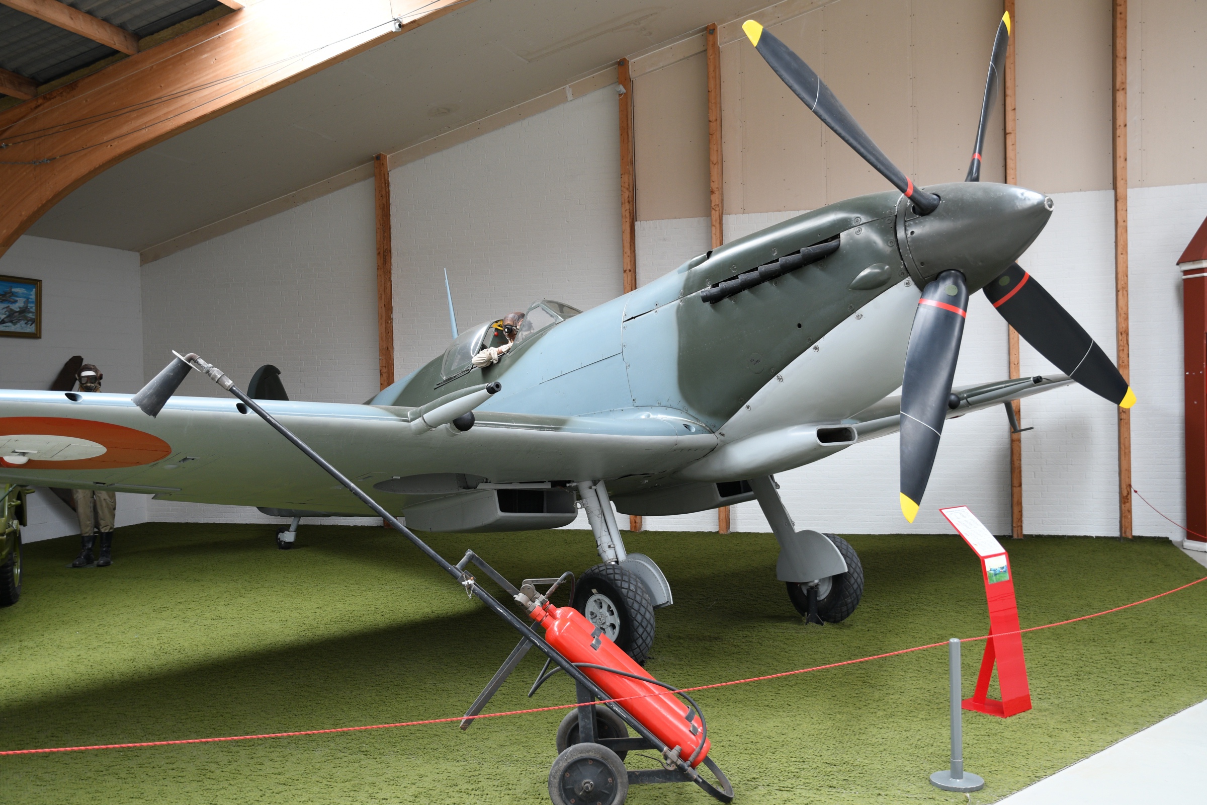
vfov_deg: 36.9
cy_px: 402
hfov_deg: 53.1
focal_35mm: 36
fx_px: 1207
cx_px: 604
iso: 250
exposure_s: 1/60
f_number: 4
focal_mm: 24
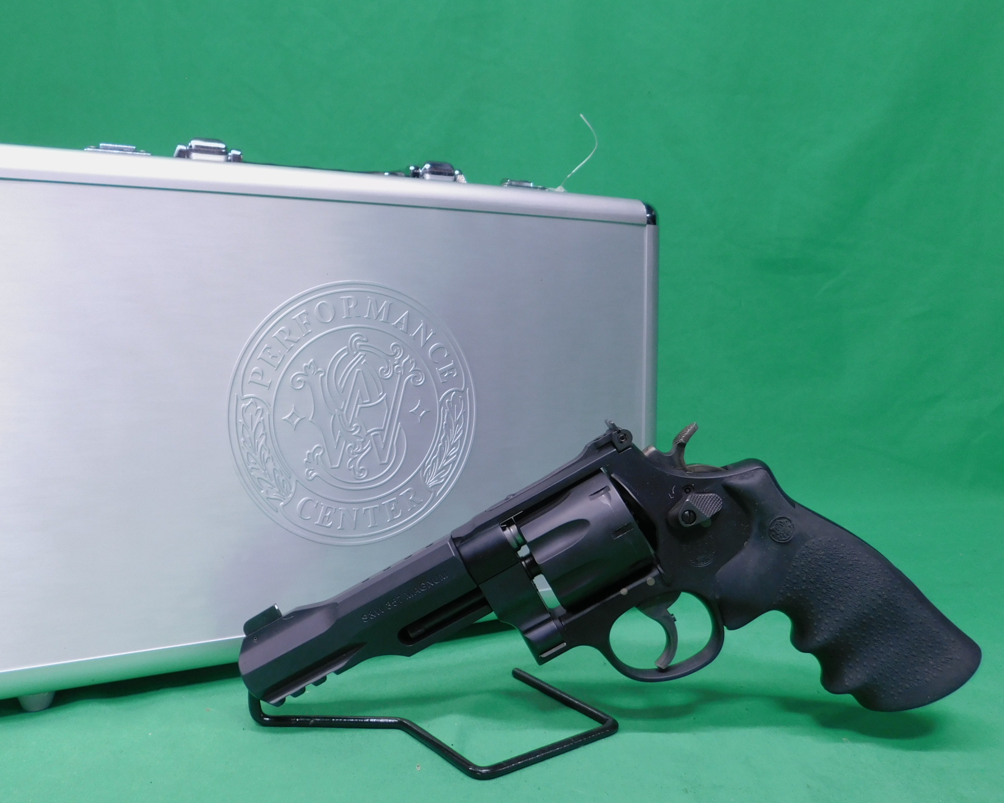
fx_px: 802
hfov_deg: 63.8
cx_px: 430
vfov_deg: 53.2
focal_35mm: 27
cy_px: 392
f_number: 3
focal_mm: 4
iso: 125
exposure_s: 1/40
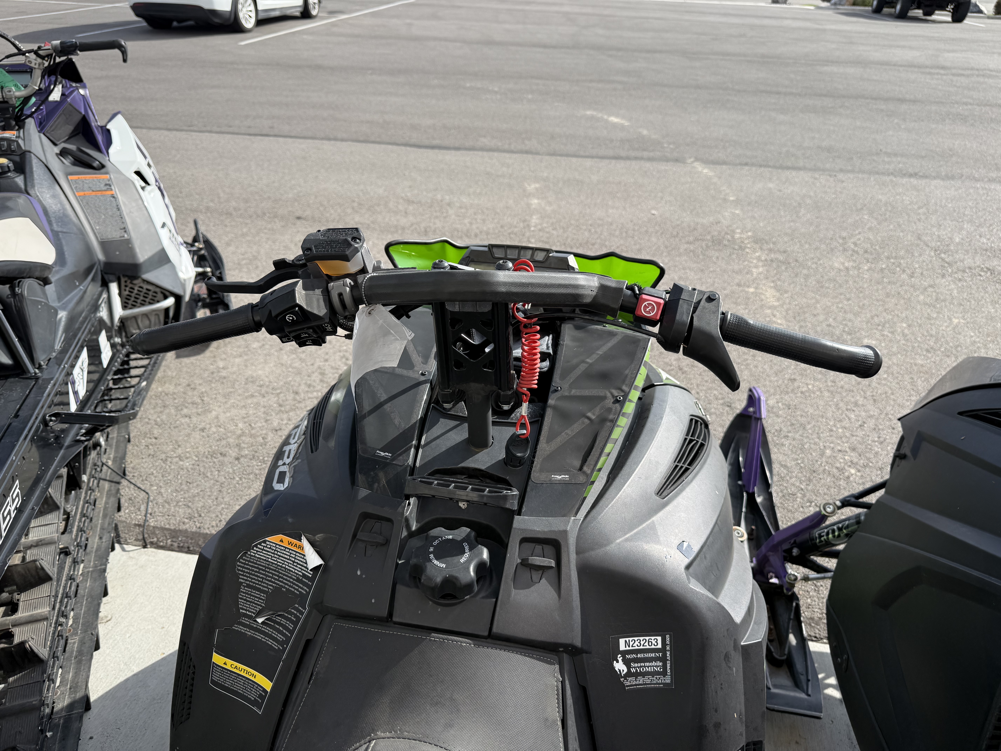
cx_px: 500
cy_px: 376
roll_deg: -0.2
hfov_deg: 71.6
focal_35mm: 24
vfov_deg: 56.8
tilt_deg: -25.6
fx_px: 694
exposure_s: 1/2299
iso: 80
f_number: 1.78
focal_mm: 6.76
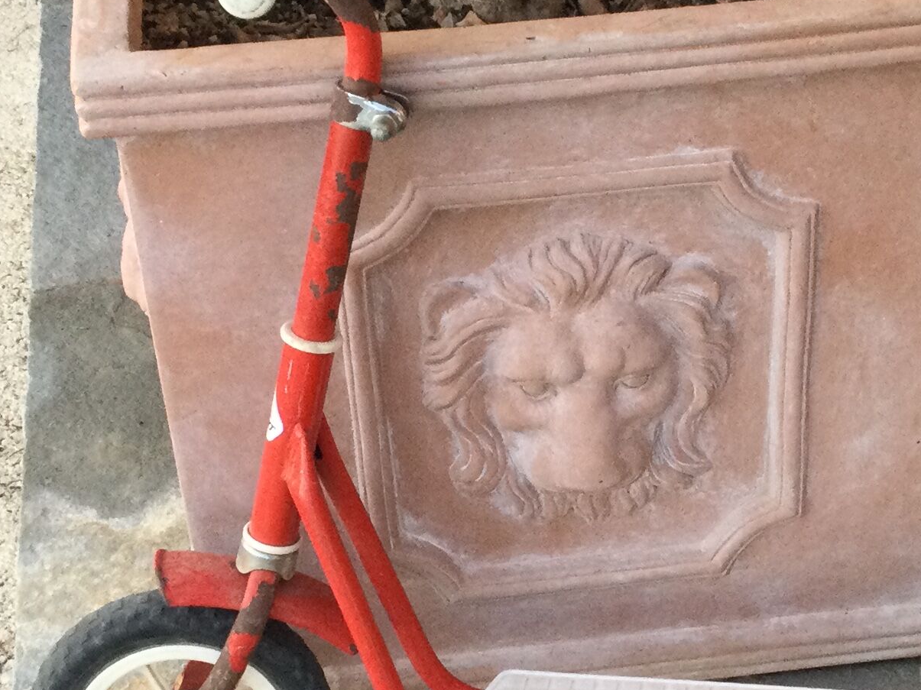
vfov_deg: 17.4
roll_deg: -0.3
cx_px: 580
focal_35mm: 84
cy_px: 584
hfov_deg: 23.2
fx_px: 2234
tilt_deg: -41.2
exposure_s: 1/33
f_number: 2.4
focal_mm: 3.3
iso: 50
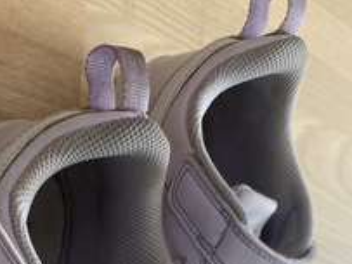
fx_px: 650
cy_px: 405
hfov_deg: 29.2
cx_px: 41
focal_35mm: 64
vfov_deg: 19.7
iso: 125
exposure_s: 1/114
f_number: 1.8
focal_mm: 4.25
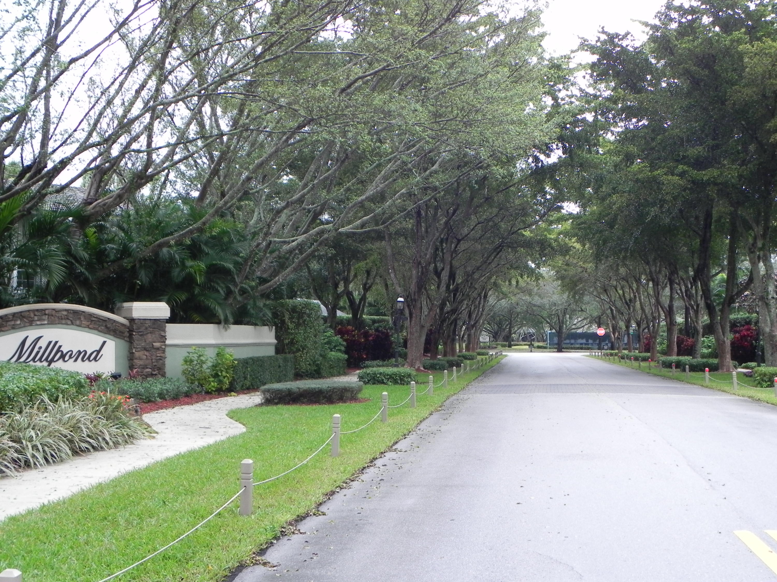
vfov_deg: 28.0
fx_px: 1167
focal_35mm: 52
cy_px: 291
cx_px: 388
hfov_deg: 36.8
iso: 224
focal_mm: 9.2
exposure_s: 1/82.8
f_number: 3.5
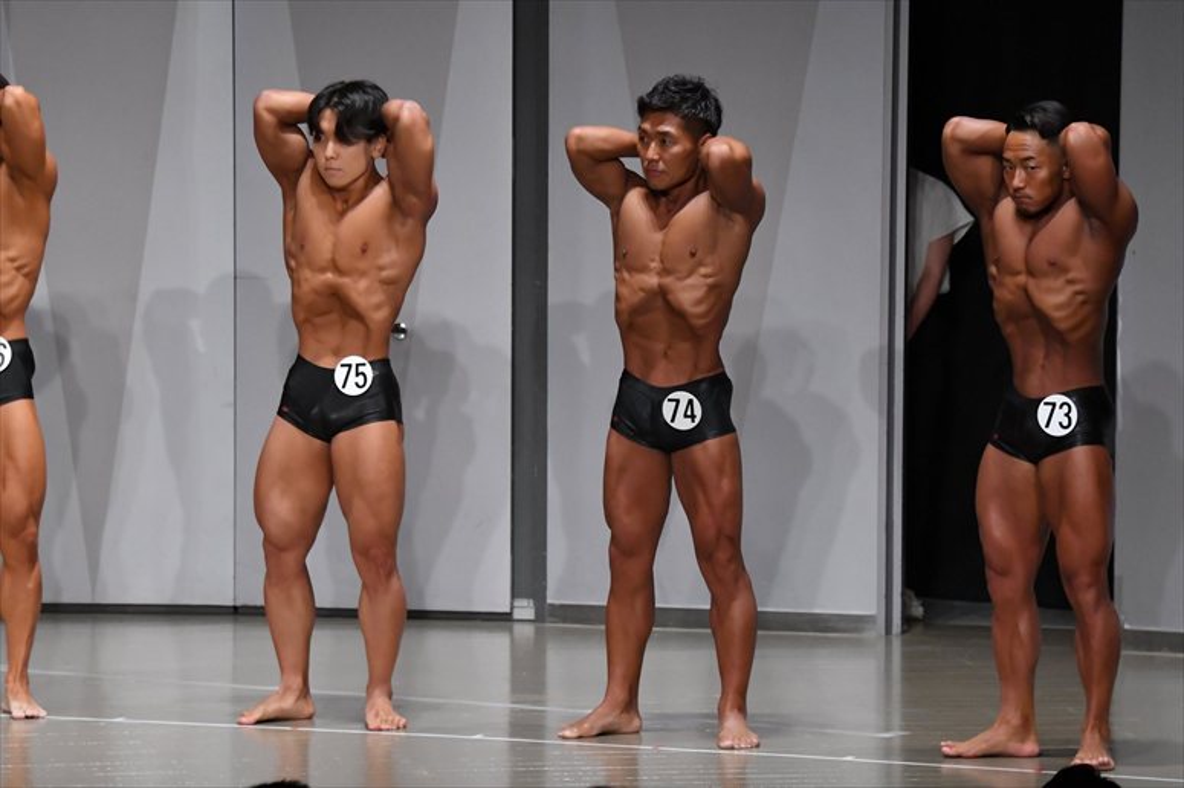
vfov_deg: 6.3
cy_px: 394
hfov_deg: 9.5
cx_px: 592
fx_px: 7133
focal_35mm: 217
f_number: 5.6
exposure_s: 1/400
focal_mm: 145
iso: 5000
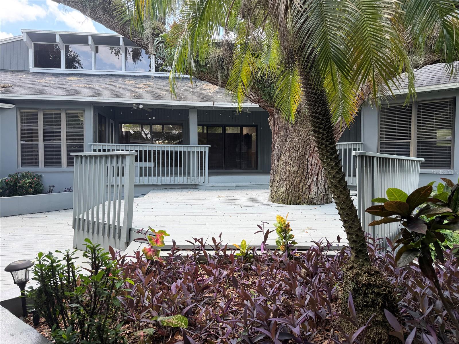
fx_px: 318
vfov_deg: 56.8
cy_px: 172
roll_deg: +0.1
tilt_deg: -2.3
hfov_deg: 71.6
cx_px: 230
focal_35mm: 24
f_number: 1.78
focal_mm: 6.76
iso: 80
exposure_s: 1/356
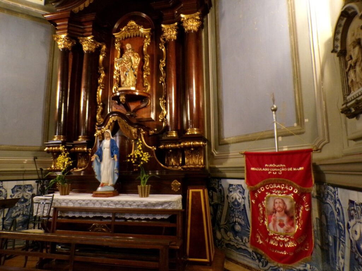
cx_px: 181
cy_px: 136
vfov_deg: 56.8
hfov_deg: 71.6
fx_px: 251
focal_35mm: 24
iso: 800
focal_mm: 4.3
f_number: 3
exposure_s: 1/34
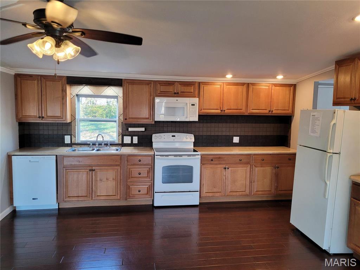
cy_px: 135
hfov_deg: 67.3
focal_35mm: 26
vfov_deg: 53.1
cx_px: 180
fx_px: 270
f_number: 1.8
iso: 200
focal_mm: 5.4
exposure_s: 1/120
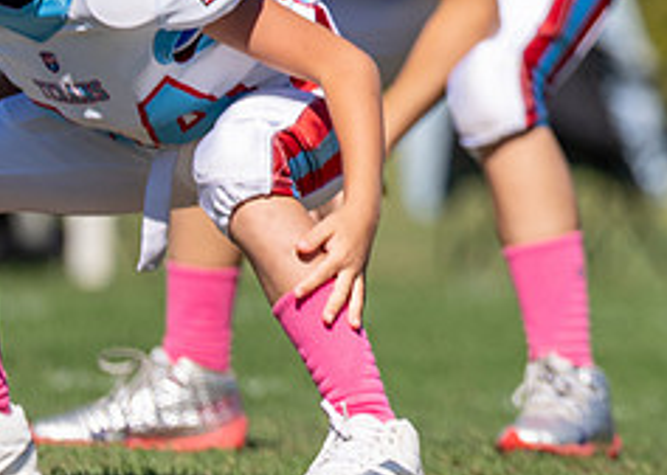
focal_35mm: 994
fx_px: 18819
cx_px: 1079
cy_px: -142
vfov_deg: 1.4
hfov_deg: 2.0
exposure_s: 1/2500
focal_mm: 200
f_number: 2.8
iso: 100
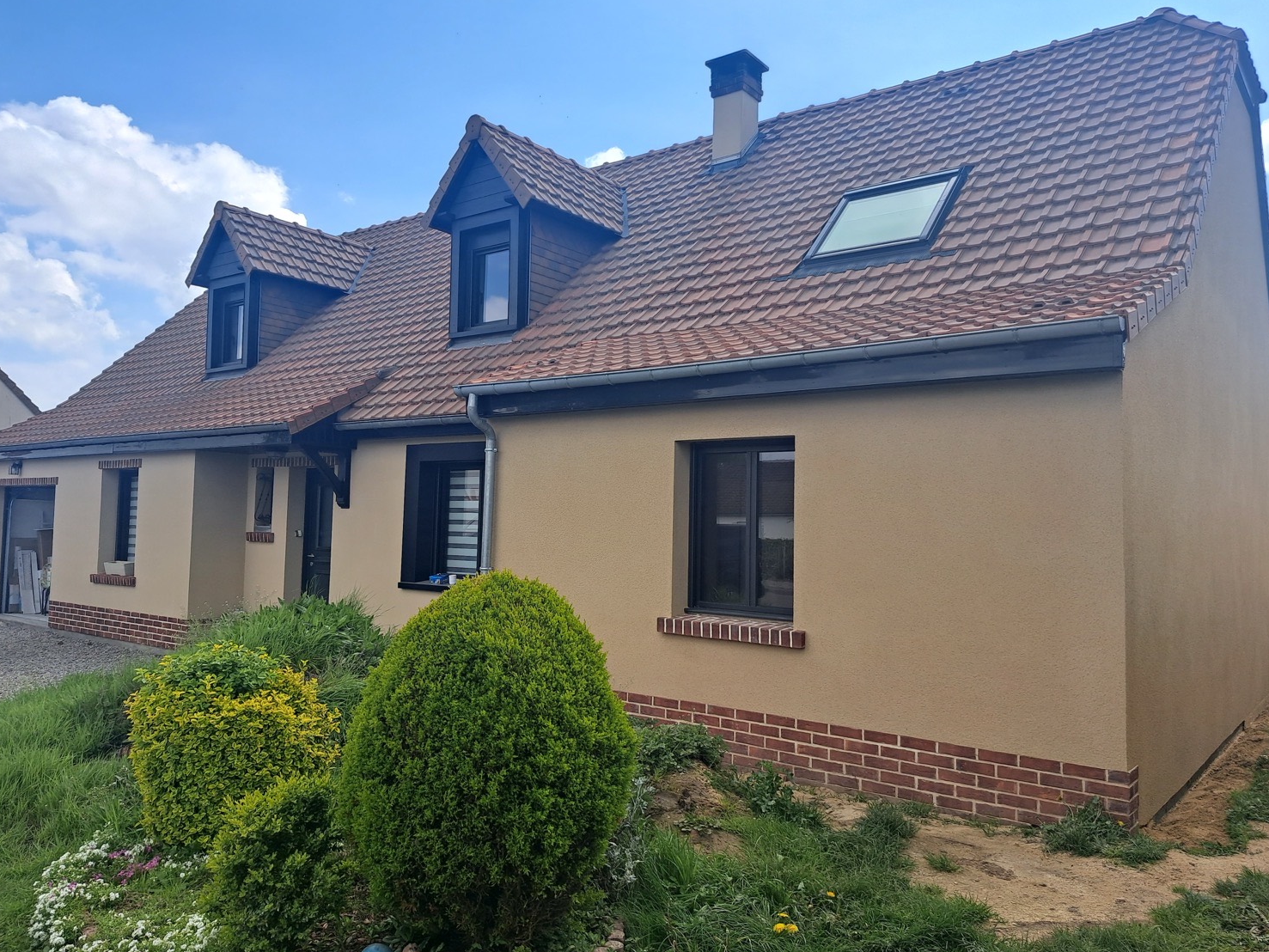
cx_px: 621
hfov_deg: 67.3
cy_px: 491
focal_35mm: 26
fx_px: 953
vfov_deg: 53.1
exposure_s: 1/841
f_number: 1.8
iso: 50
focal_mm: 5.23
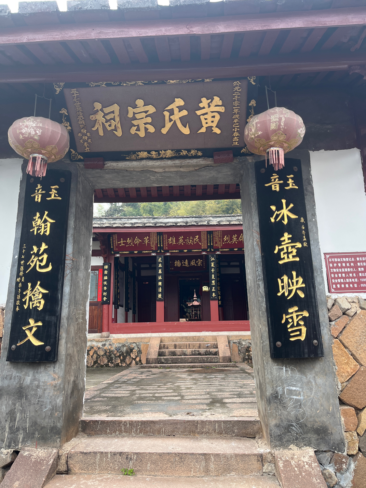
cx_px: 183
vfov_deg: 67.3
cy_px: 244
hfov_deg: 53.1
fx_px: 367
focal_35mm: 26
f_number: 1.6
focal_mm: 5.1
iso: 50
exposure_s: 1/487
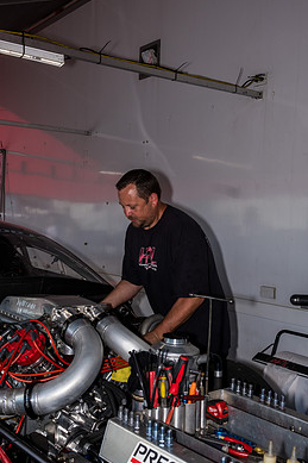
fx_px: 475
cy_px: 237
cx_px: 139
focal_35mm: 37
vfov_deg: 51.9
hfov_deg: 35.9
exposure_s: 1/200
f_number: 9
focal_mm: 21.4
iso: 400
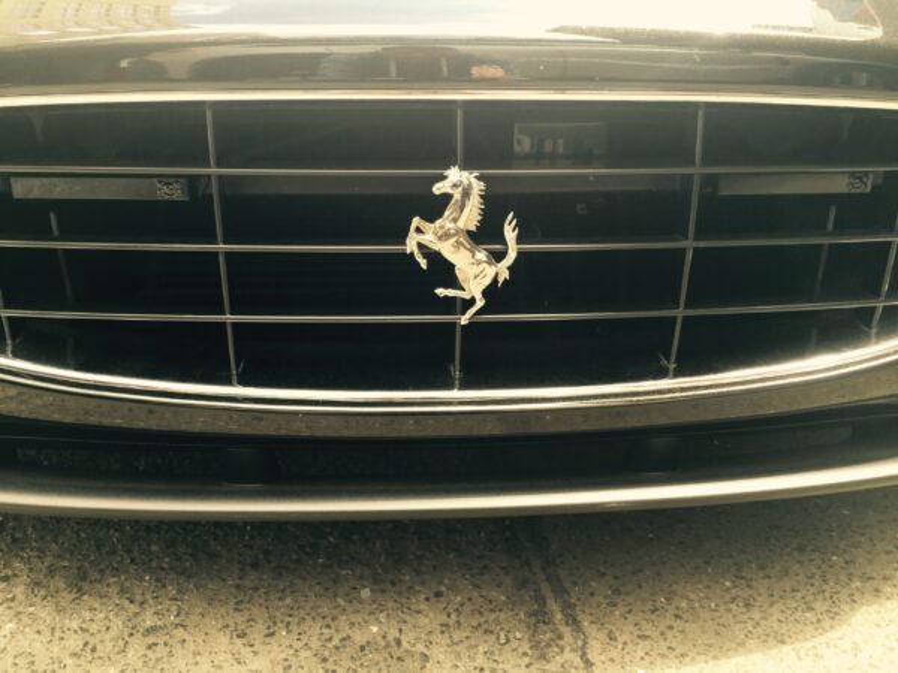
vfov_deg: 48.2
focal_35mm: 29
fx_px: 752
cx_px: 449
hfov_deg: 61.7
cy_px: 336
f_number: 2.2
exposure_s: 1/120
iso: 40
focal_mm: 4.15
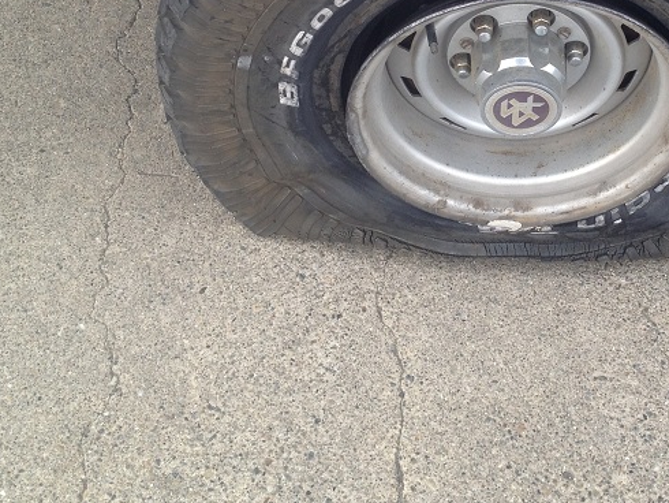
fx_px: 1354
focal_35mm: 70
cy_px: 46
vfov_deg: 20.6
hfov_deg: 27.5
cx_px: 485
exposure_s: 1/170
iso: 50
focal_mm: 4.28
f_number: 2.4
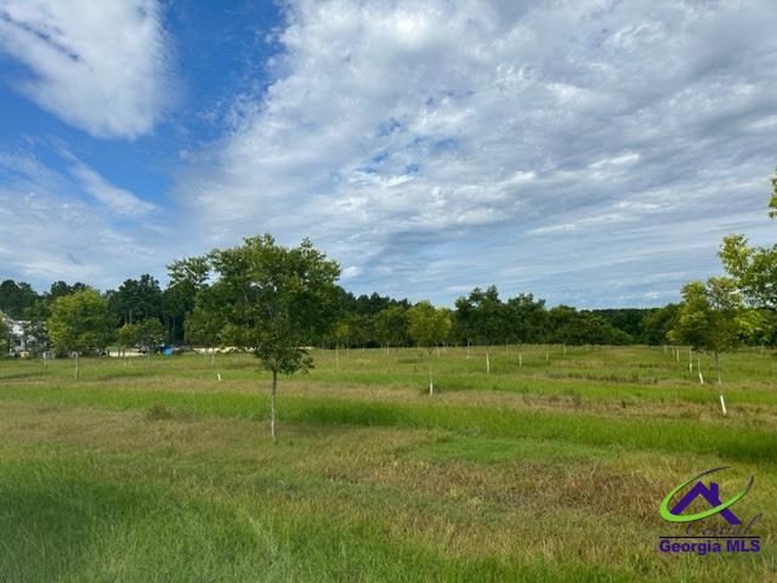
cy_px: 292
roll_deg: +0.0
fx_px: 539
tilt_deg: +3.2
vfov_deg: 56.8
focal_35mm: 24
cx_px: 388
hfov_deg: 71.6
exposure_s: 1/6623
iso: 80
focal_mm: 6.86
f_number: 1.78
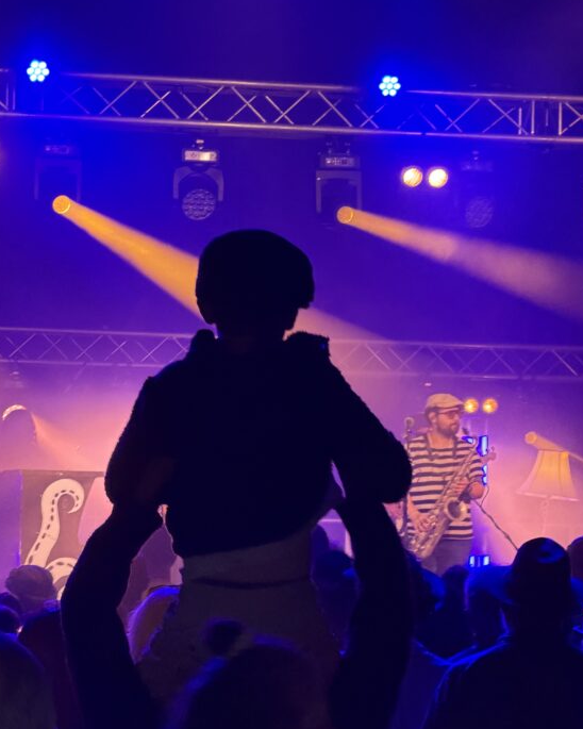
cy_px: 395
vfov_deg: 13.2
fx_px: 3149
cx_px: 282
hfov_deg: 10.6
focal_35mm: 146
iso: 640
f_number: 2.8
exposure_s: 1/64
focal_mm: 16.89
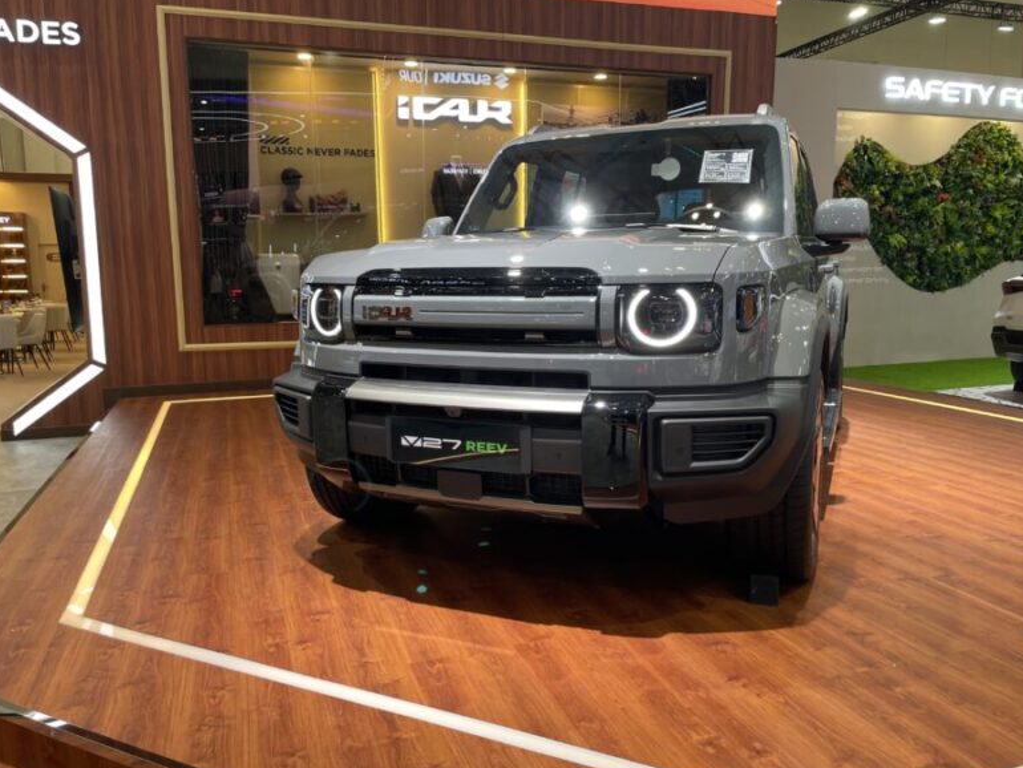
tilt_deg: -8.2
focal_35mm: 27
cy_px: 391
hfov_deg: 65.3
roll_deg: +2.2
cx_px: 502
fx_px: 798
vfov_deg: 51.4
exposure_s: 1/100
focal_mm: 4.2
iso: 80
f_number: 1.6
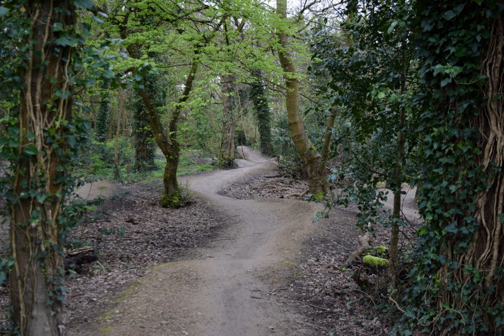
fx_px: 504
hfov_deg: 53.1
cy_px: 168
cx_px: 252
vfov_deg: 36.9
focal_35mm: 36
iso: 800
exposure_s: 1/800
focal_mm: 24
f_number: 4
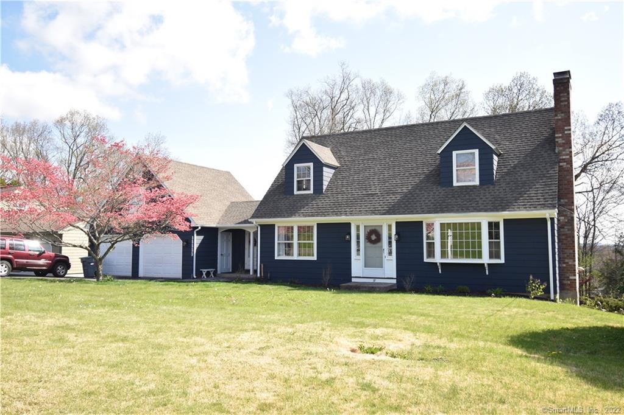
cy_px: 208
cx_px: 312
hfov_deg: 61.9
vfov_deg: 43.6
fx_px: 520
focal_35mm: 30
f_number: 5.6
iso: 100
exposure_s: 1/125
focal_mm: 20
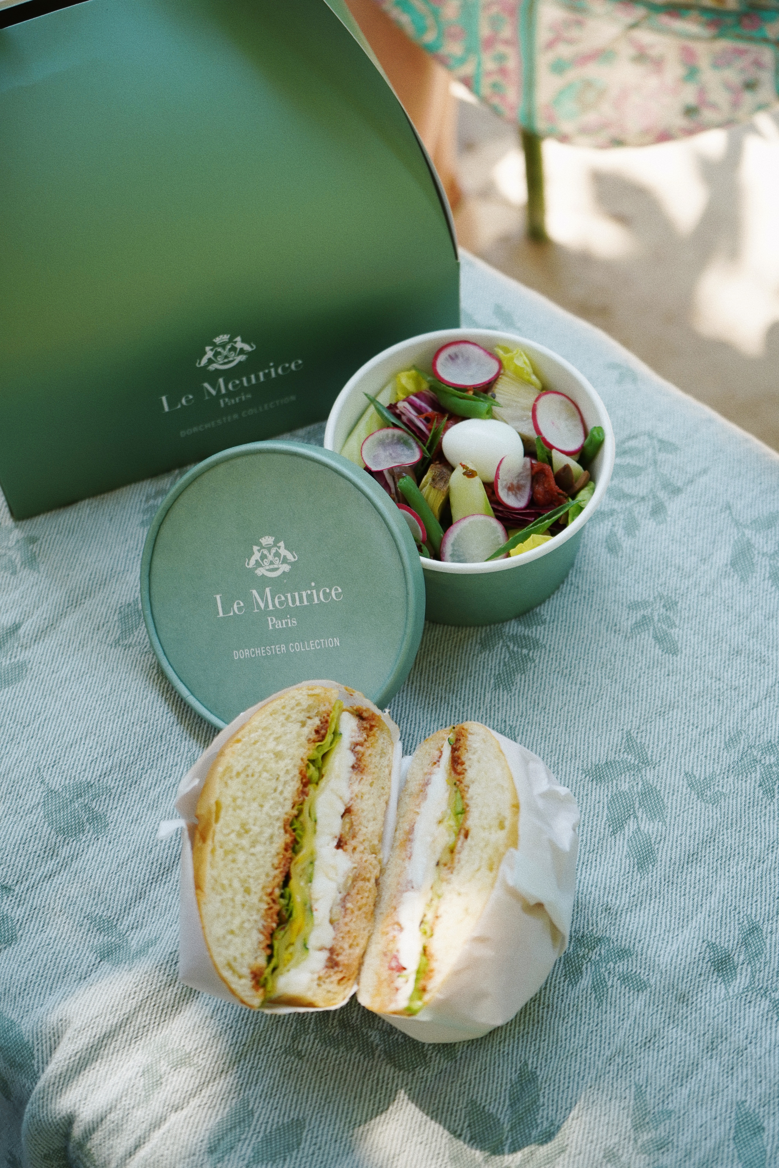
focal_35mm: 49
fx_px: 1590
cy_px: 584
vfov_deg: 40.3
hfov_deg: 27.5
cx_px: 390
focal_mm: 49
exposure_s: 1/160
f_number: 4.5
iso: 200
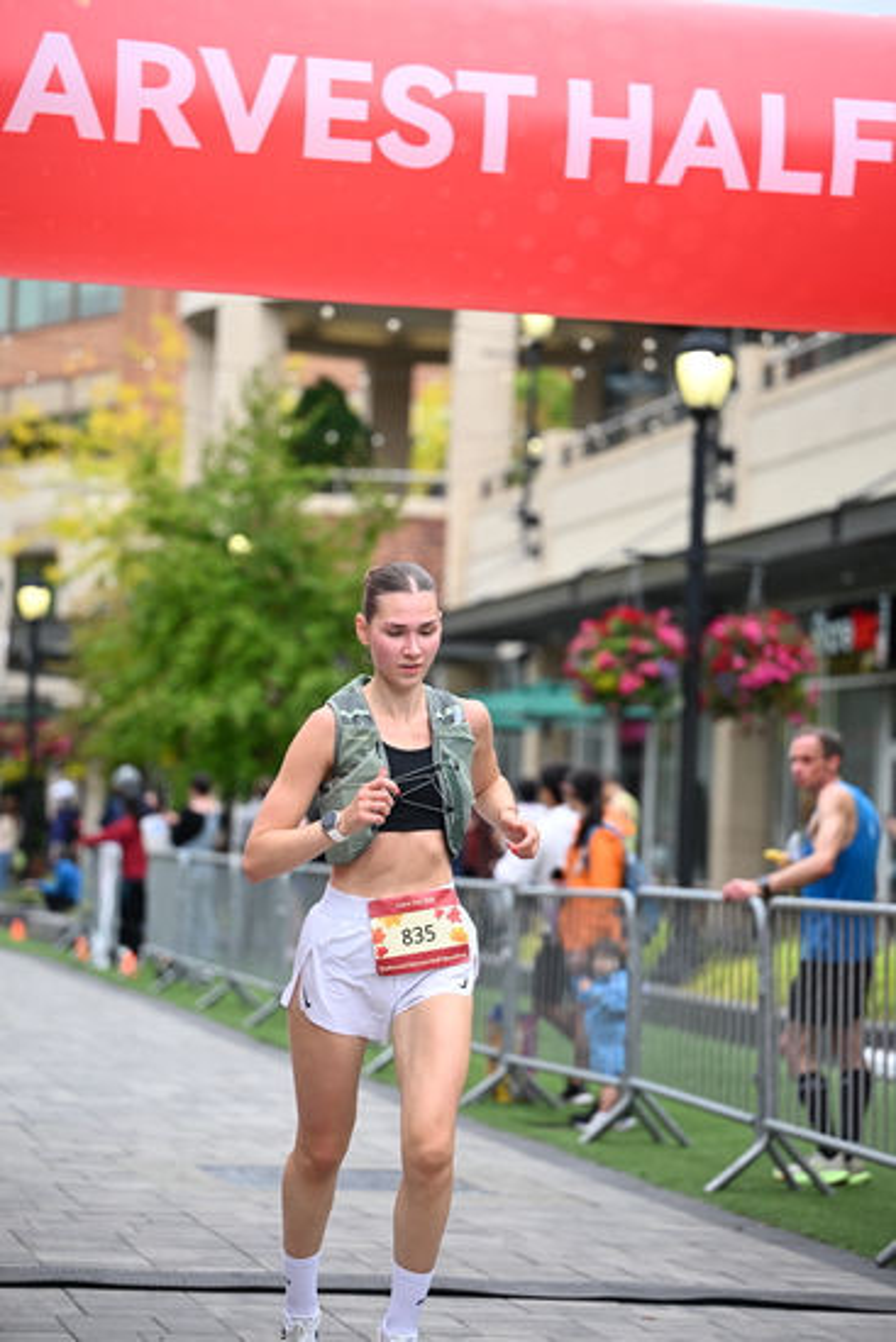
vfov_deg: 20.4
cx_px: 448
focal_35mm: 100
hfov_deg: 13.7
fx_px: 3731
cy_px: 671
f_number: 2.8
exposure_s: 1/2000
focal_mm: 100
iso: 640
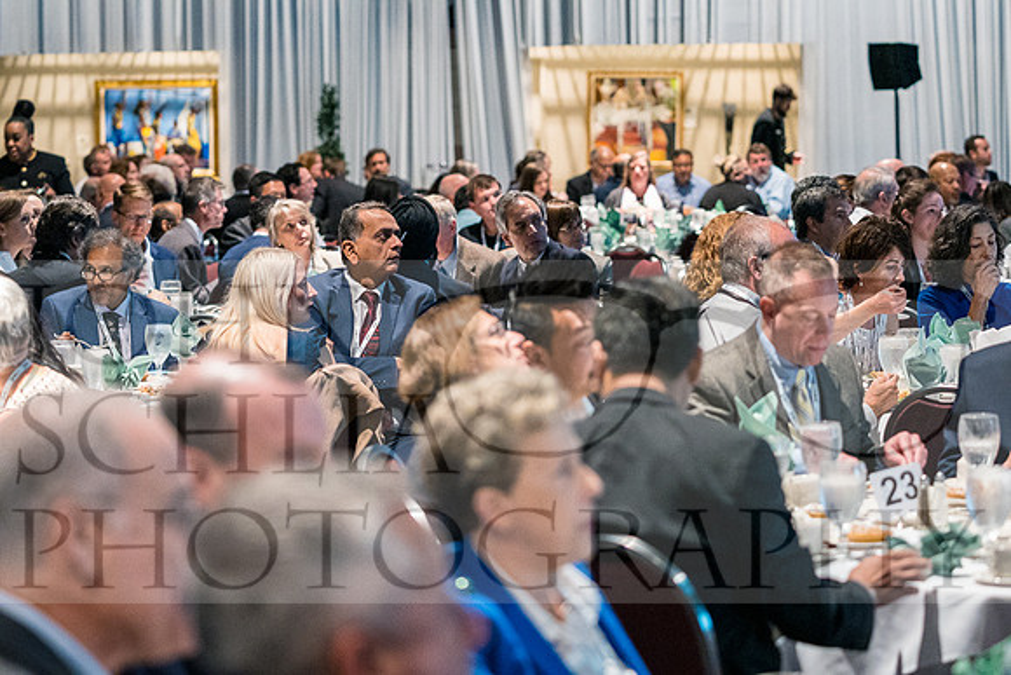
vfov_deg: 11.9
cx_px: 506
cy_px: 338
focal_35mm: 115
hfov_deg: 17.8
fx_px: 3230
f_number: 2.8
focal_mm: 77
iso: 6400
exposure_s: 1/50
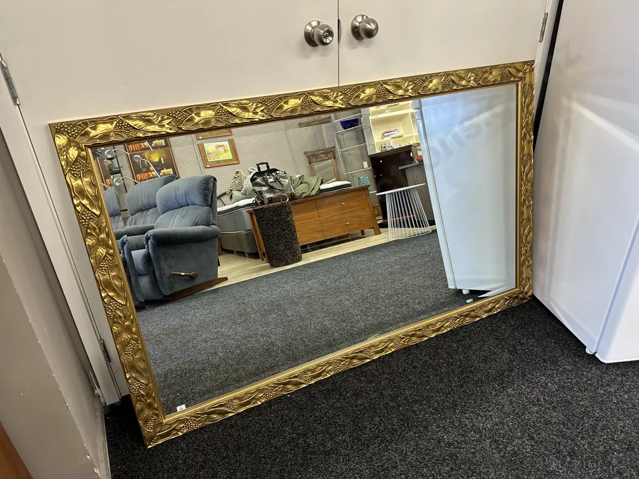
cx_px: 320
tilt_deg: -30.0
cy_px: 240
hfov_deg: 71.6
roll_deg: +1.9
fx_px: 443
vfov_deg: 56.8
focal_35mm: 24
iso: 200
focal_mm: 6.86
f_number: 1.78
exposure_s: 1/100
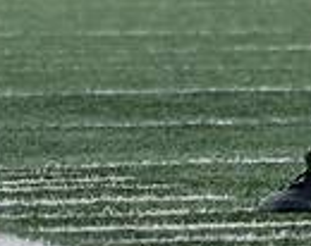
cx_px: 528
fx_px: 13462
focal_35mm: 1468
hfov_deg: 1.3
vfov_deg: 1.0
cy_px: -195
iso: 1600
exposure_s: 1/1250
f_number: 8
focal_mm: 237
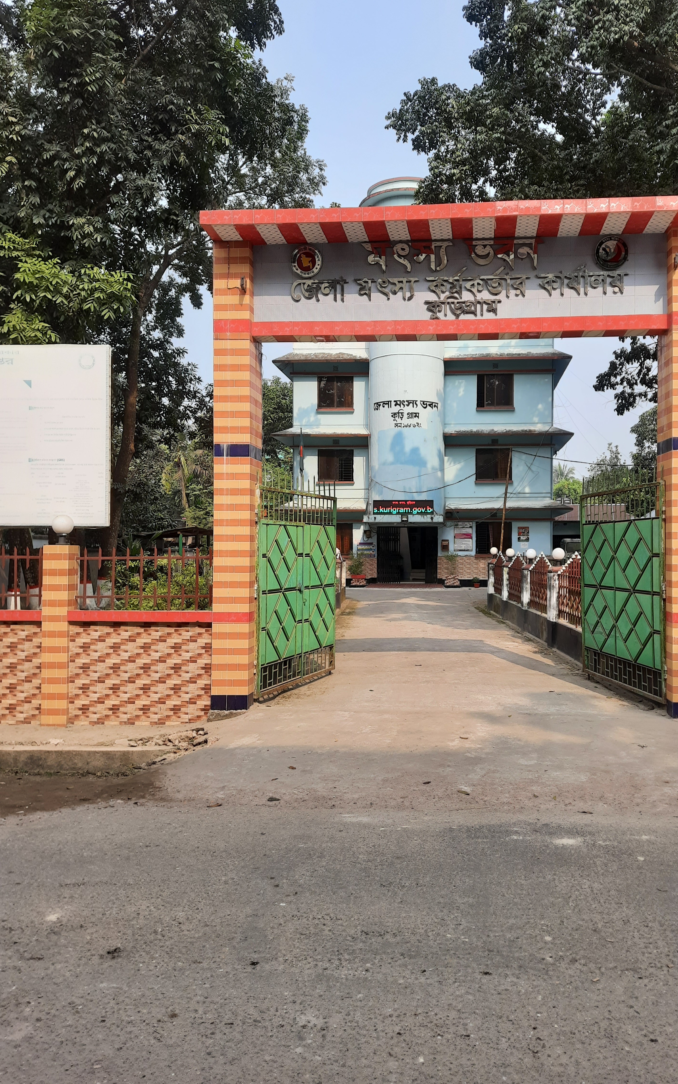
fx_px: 769
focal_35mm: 26
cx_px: 411
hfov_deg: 47.3
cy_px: 534
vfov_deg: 70.4
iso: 20
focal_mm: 5.23
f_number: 1.8
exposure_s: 1/408
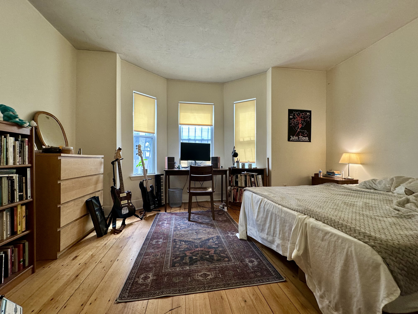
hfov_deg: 102.1
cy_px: 157
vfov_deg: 85.7
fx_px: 169
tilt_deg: +0.4
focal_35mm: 14
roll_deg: +0.2
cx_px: 209
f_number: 2.2
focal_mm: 2.22
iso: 125
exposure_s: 1/120
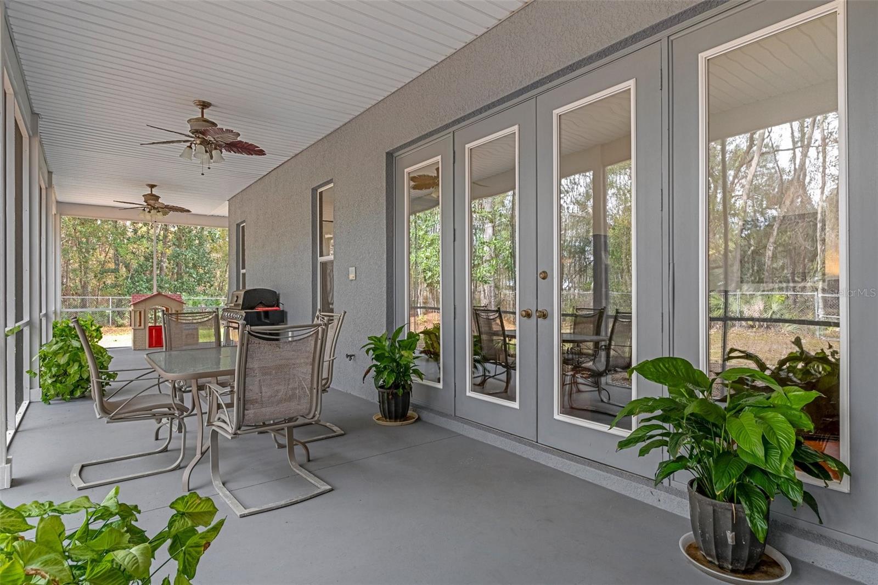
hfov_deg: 85.4
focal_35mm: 20
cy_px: 292
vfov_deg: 63.2
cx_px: 439
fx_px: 475
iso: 320
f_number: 8
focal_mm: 13
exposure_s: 1/50
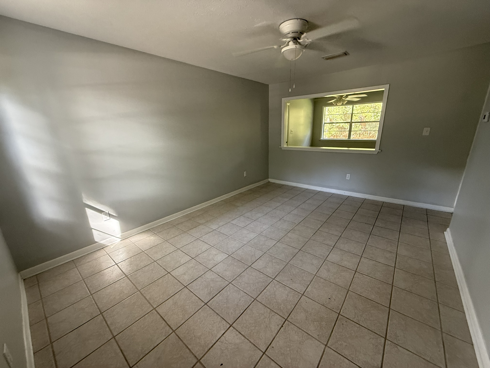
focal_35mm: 14
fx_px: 198
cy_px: 184
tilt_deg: -14.8
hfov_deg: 102.1
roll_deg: +1.9
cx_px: 245
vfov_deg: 85.7
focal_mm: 2.22
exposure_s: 1/99
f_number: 2.2
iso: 320
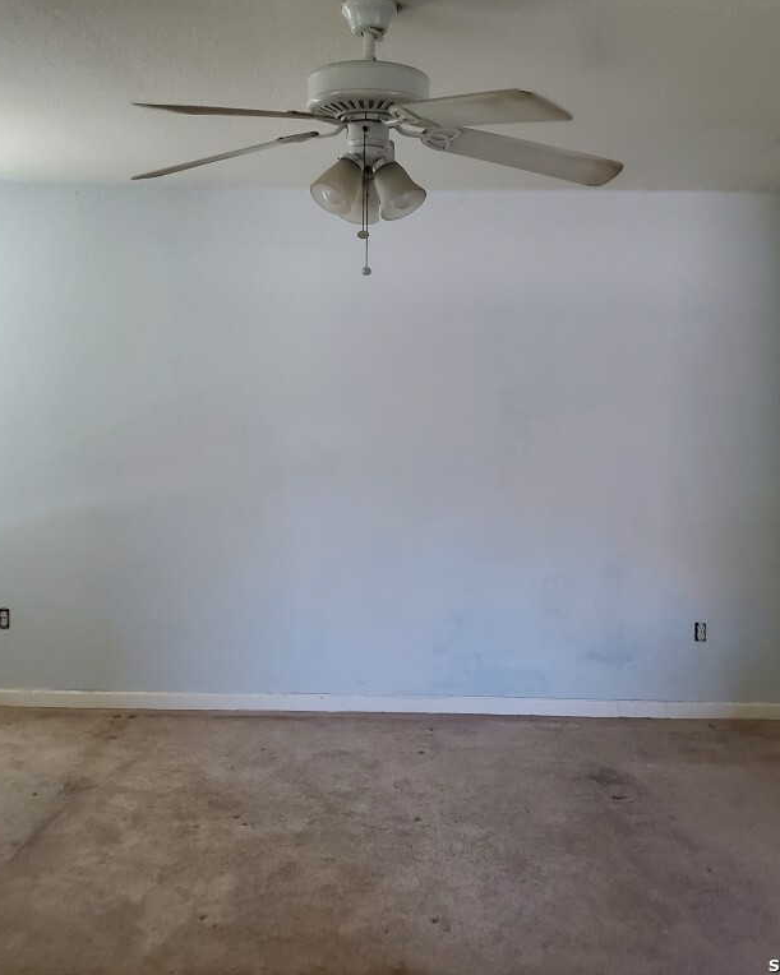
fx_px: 981
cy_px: 486
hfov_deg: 43.3
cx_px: 392
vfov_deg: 52.8
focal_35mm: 34
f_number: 1.5
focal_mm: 4.3
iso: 500
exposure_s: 1/120
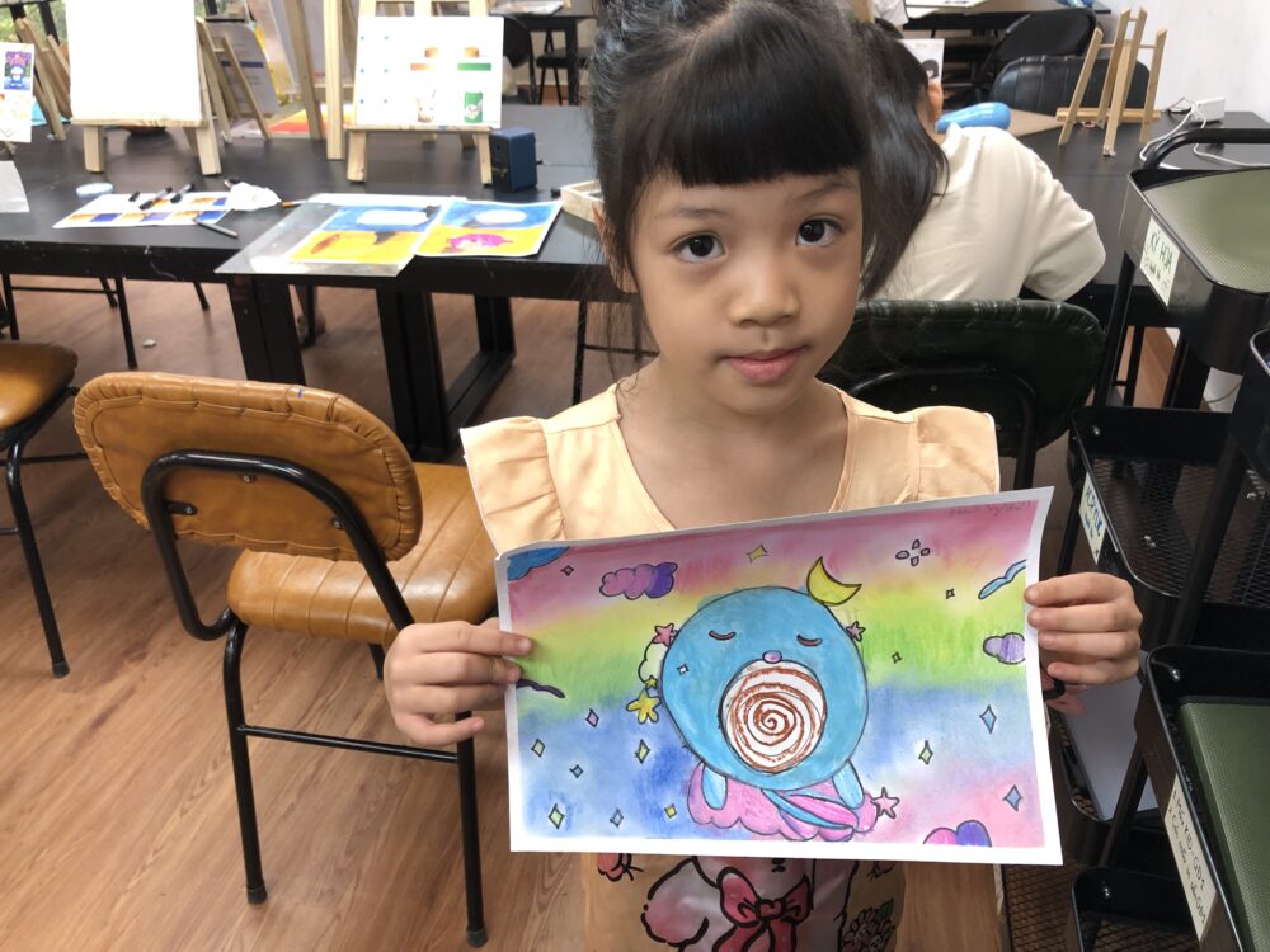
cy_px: 476
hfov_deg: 63.4
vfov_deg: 49.7
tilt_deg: -30.1
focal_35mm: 28
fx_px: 1027
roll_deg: +1.7
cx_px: 635
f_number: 1.8
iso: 32
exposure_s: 1/30
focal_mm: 3.99
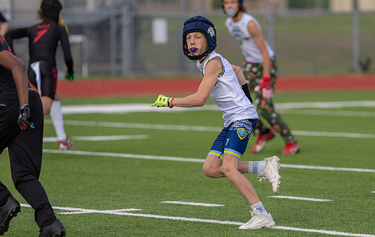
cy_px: 112
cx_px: 239
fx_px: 3013
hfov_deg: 7.1
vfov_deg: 4.5
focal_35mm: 294
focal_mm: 200
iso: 100
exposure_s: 1/1250
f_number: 2.8
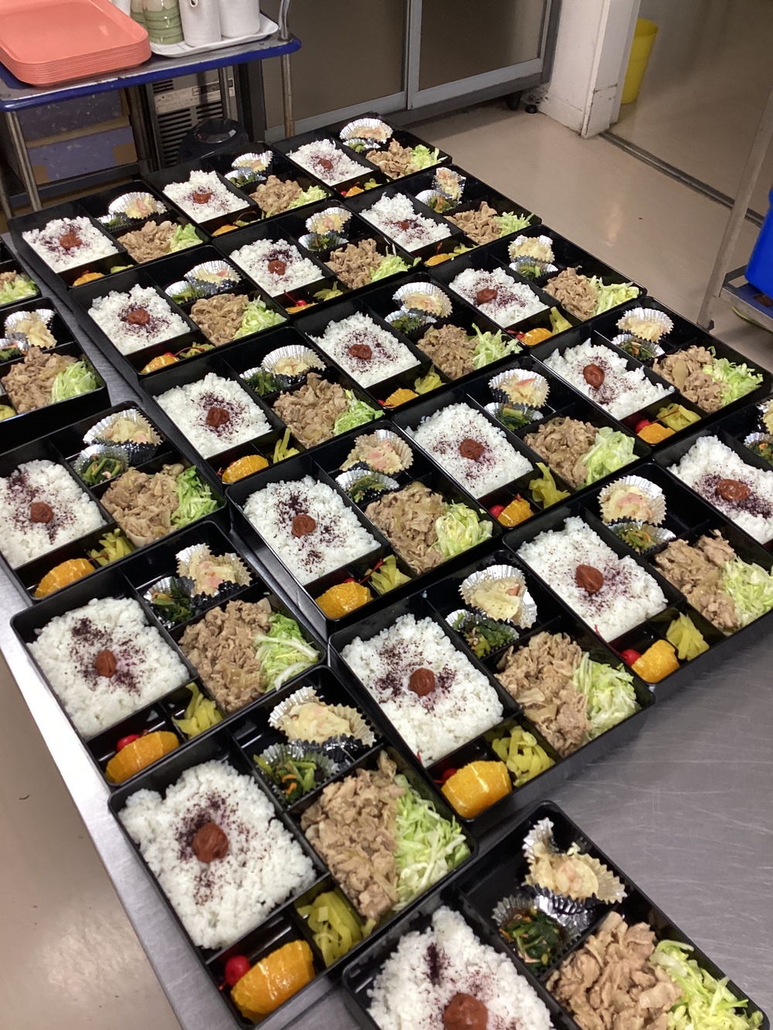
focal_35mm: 31
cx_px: 386
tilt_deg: -47.7
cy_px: 515
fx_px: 923
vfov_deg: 58.3
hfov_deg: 45.4
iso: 125
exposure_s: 1/60
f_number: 2.4
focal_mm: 3.3
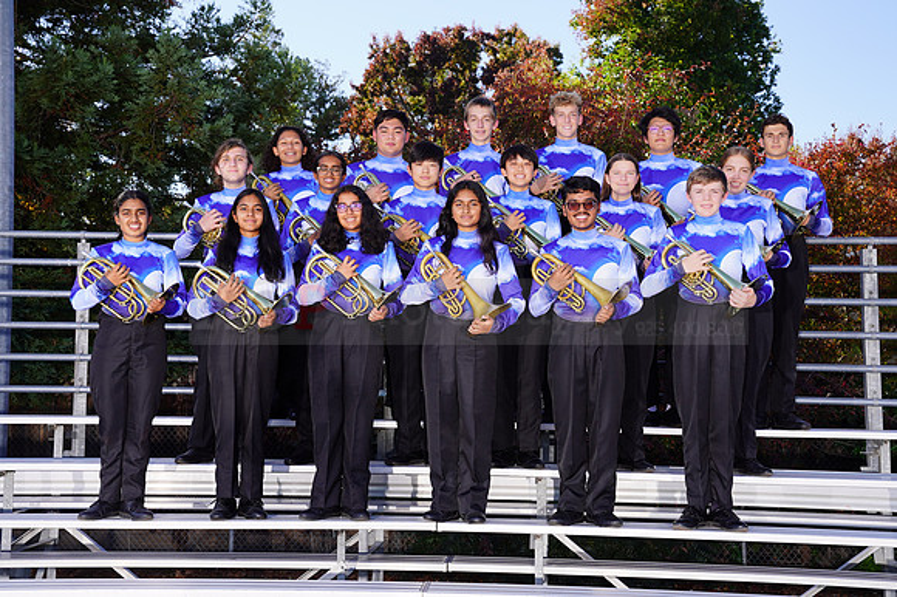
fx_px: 1295
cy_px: 298
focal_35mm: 52
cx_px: 448
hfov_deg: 38.2
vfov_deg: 26.0
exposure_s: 1/200
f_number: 6.3
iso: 100
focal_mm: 52
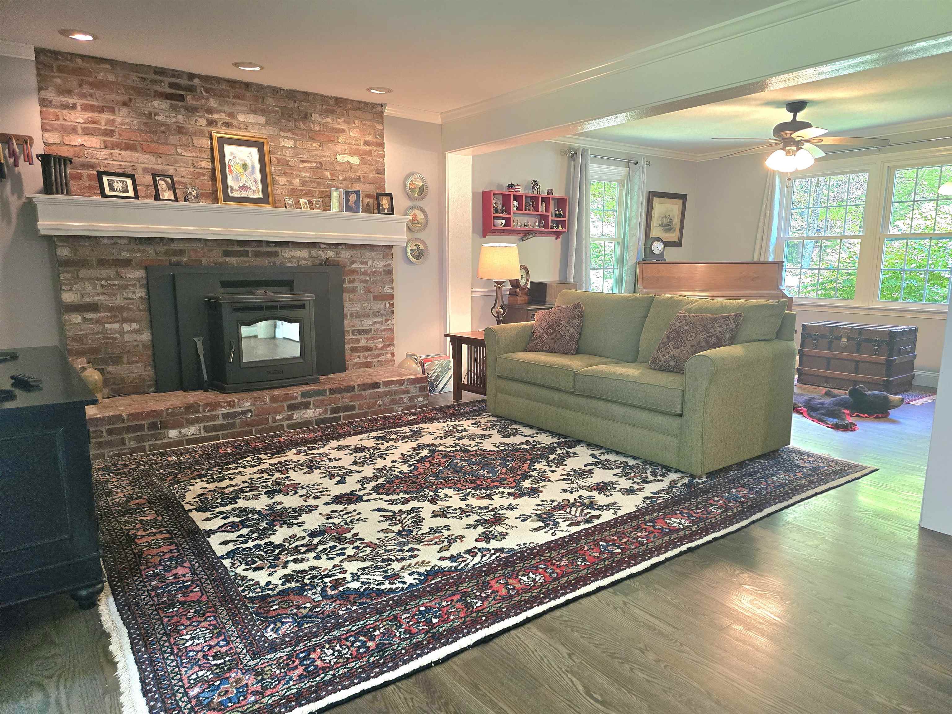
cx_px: 476
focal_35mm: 23
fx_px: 633
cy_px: 357
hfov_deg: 73.9
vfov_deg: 58.9
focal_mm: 6.3
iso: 500
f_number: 1.7
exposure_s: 1/120
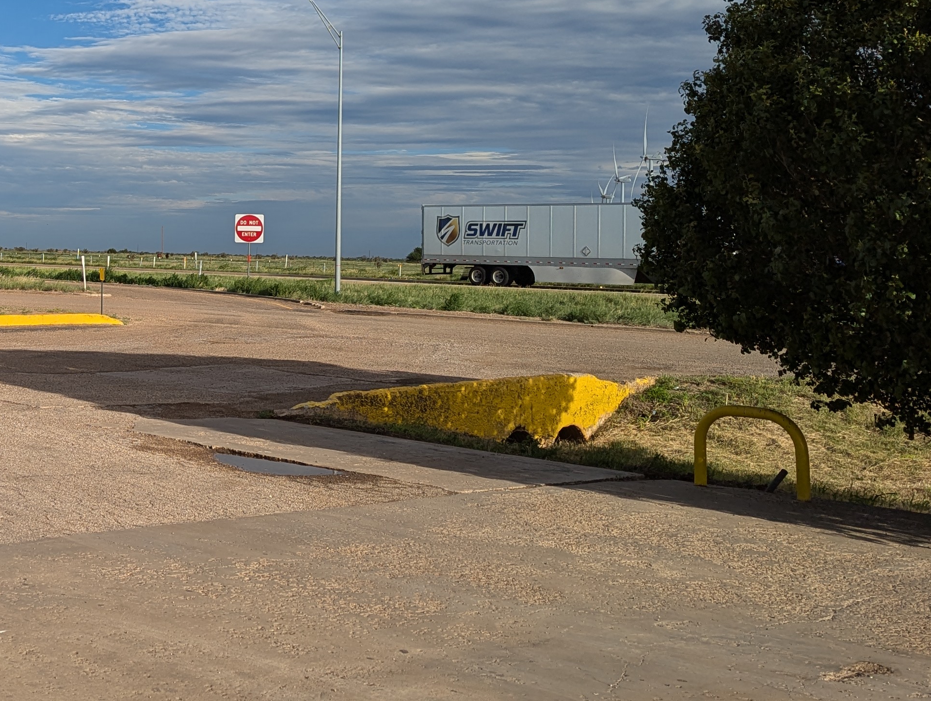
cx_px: 142
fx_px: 1374
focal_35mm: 51
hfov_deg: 35.8
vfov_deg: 28.5
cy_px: 259
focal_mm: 6.81
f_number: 1.85
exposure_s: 1/2976
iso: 30
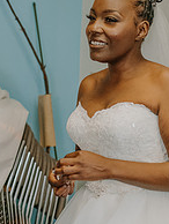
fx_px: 507
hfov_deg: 18.8
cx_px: 124
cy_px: 91
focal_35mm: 78
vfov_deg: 25.0
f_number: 2.2
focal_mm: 35
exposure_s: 1/1000
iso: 3200
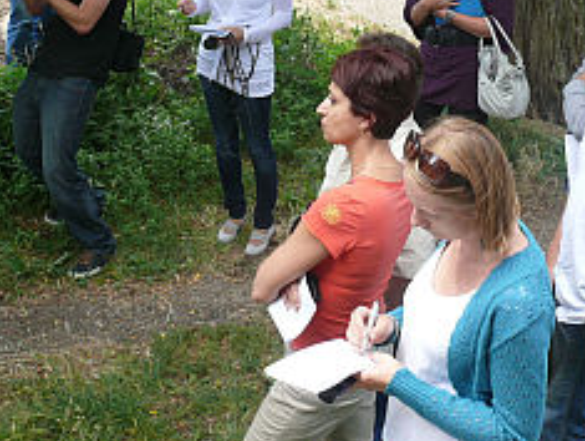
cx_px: 378
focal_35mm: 67
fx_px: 1134
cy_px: 102
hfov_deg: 28.8
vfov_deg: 21.8
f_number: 4
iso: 100
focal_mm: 7.4
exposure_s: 1/100
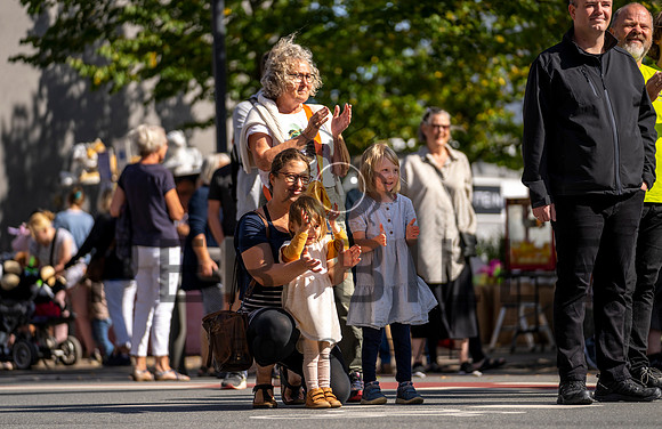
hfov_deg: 13.2
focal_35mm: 157
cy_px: 235
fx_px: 2862
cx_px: 309
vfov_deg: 8.6
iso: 100
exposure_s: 1/1600
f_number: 2.8
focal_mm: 146
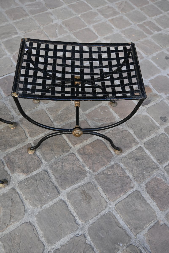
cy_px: 126
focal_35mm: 33
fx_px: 232
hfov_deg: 40.0
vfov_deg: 57.2
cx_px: 84
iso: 360
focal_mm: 22
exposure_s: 1/250
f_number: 4
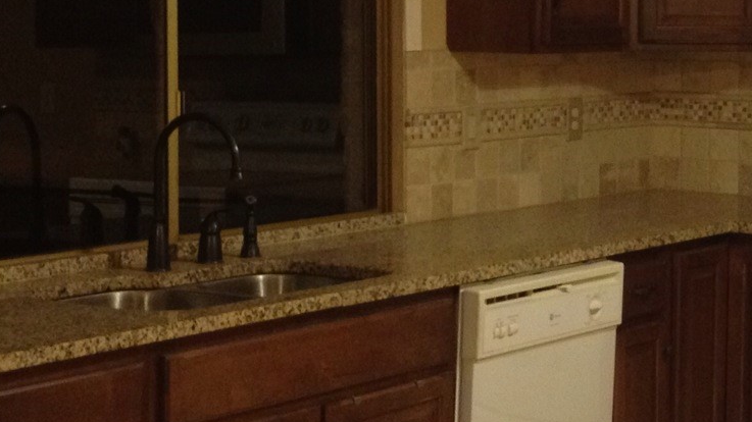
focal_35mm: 106
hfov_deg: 19.9
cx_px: 630
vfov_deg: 11.4
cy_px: 91
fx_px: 2113
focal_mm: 4.28
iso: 250
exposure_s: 1/20
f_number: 2.4
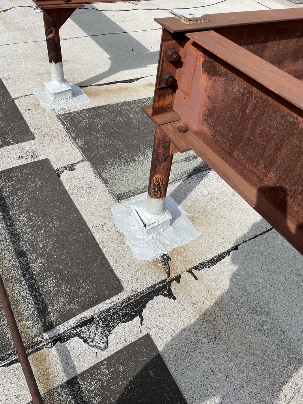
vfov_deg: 67.3
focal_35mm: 26
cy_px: 202
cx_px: 152
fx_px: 303
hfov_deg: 53.1
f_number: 1.6
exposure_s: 1/4292
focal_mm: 4.2
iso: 32
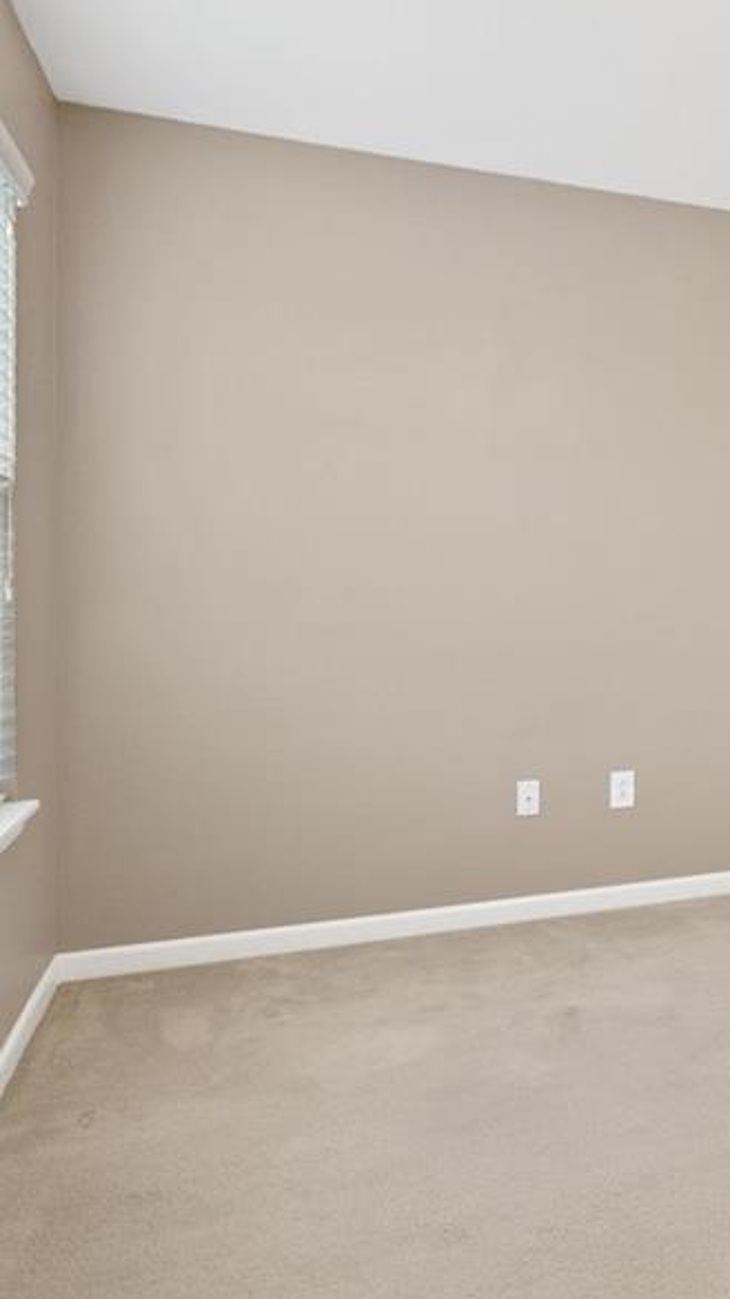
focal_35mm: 33
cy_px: 597
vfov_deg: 59.4
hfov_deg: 29.5
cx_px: 923
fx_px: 1136
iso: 800
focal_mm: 9
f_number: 5.6
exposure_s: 1/4
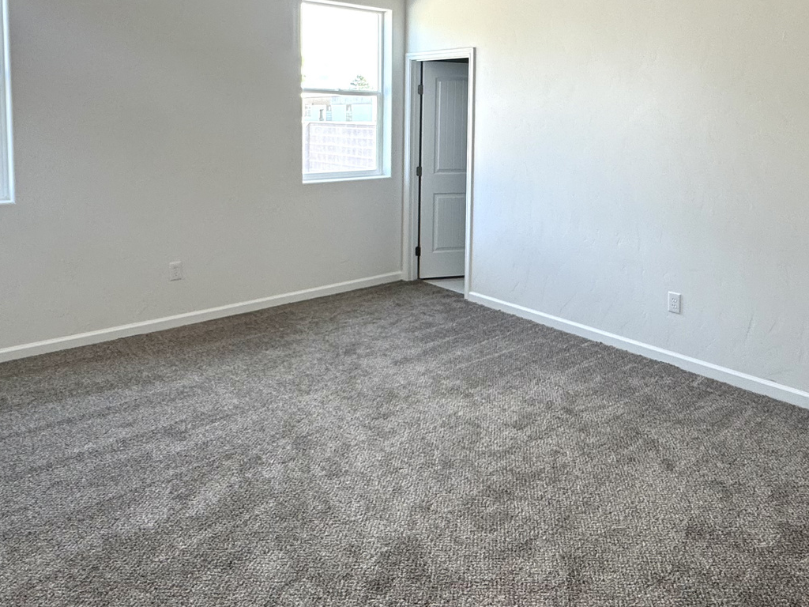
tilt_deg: -4.8
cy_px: 162
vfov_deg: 48.1
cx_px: 463
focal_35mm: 28
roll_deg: -1.4
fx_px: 654
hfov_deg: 63.1
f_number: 2.2
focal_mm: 2.22
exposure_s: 1/120
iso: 80
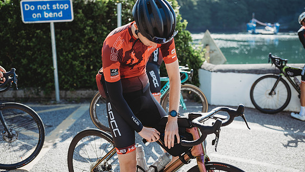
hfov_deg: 47.3
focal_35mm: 43
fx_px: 348
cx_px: 149
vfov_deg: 27.7
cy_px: 85
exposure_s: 1/500
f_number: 2.5
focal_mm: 40
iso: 100
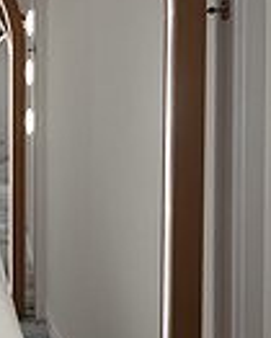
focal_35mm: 90
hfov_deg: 16.2
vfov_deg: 21.2
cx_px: -76
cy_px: 108
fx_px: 901
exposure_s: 1/160
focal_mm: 28
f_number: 2.8
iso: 500
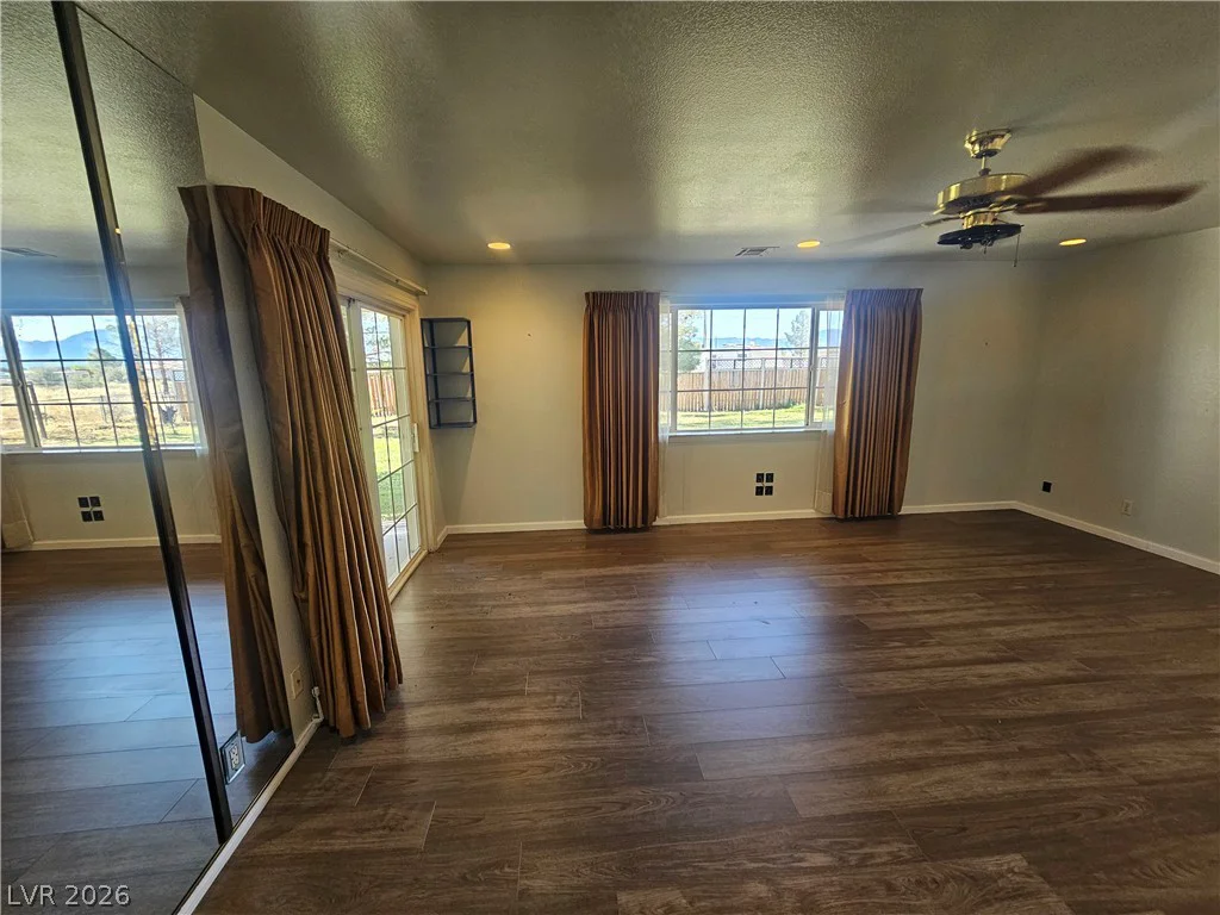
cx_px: 610
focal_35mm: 13
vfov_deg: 89.9
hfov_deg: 106.2
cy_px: 458
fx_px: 458
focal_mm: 2.2
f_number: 2.2
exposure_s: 1/60
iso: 125
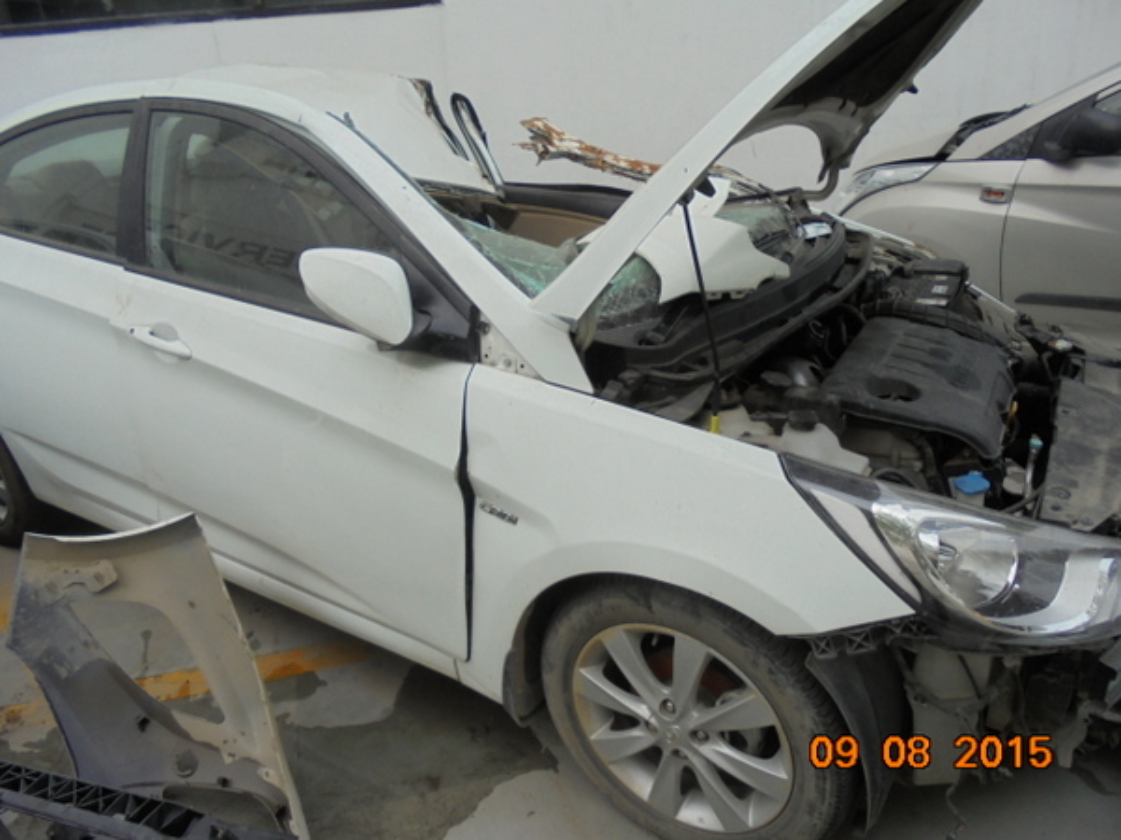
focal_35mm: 26
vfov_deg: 53.1
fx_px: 842
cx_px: 560
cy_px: 420
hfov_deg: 67.3
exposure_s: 1/160
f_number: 3.5
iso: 100
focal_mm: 4.6
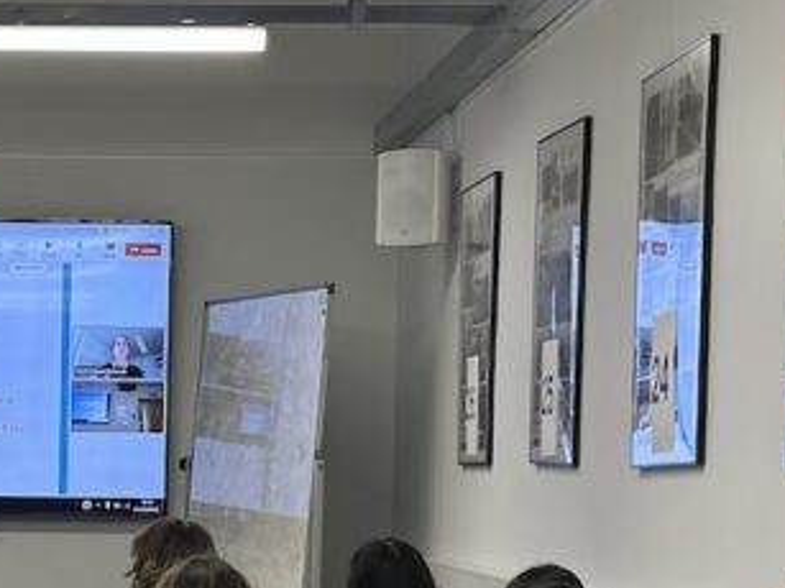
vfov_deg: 11.6
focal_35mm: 125
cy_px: 680
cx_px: -38
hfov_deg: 15.4
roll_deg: -0.9
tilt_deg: -4.8
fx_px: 2834
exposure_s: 1/120
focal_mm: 6.86
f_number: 1.78
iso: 64
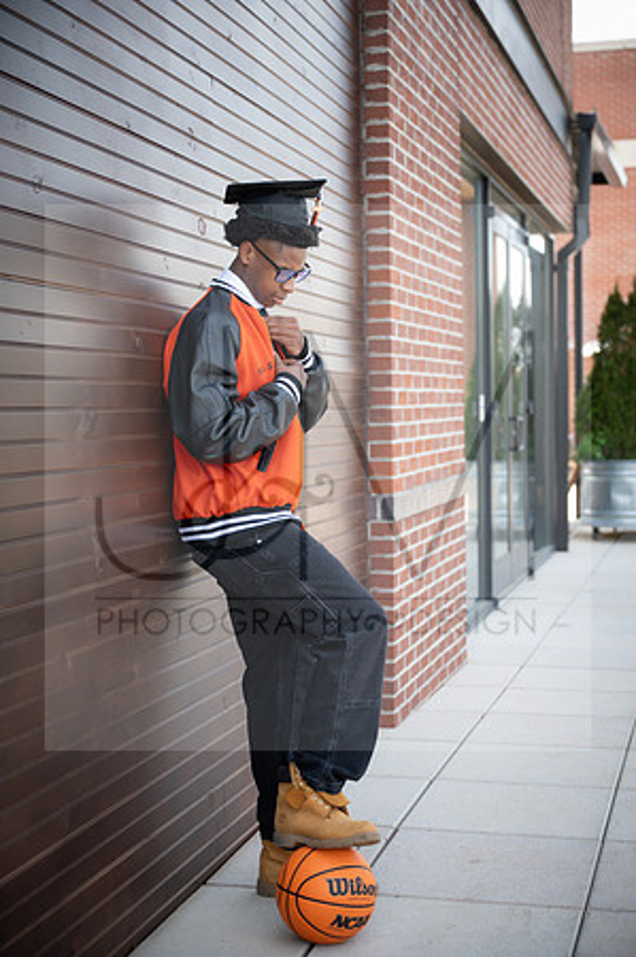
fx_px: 1514
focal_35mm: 57
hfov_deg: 23.7
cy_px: 478
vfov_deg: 35.1
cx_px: 318
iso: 50
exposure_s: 1/200
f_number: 2.8
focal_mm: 57
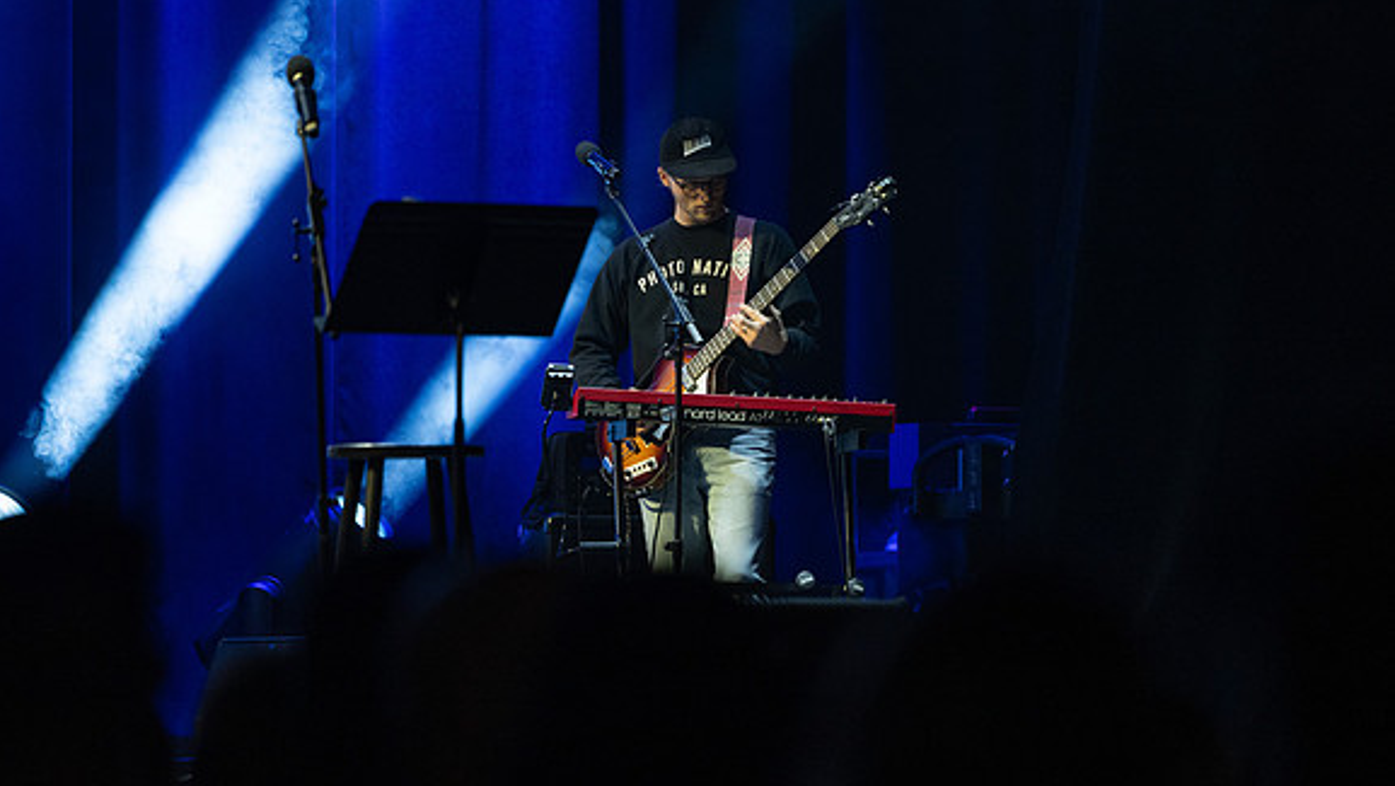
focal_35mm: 232
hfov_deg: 9.3
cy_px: 397
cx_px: 718
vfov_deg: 5.2
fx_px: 8584
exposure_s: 1/200
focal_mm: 180
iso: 2500
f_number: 2.8
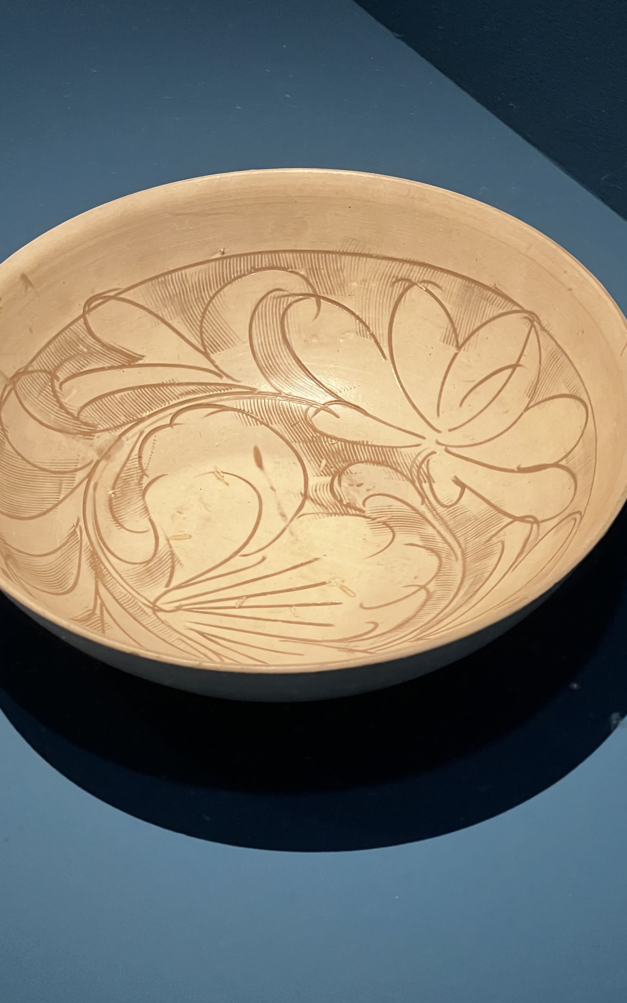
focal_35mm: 89
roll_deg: +2.3
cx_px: 284
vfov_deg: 23.3
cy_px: 461
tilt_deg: -42.6
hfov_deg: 14.7
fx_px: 2433
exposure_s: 1/50
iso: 500
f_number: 2.8
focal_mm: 9
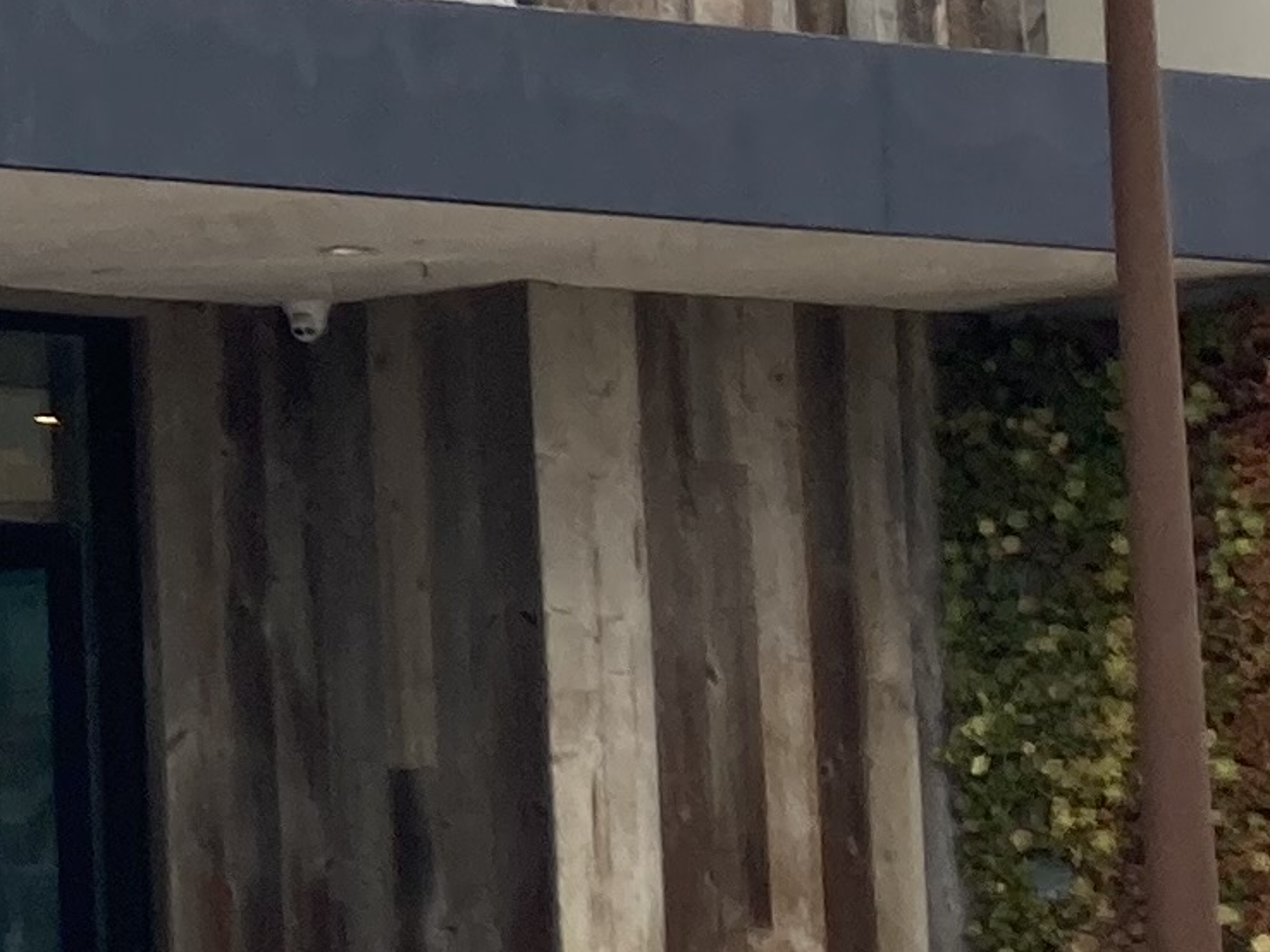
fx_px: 5611
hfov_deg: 11.5
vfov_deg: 9.6
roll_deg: -2.1
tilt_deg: +6.8
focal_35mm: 153
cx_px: -1387
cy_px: 59
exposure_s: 1/2433
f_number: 1.8
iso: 20
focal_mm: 3.99
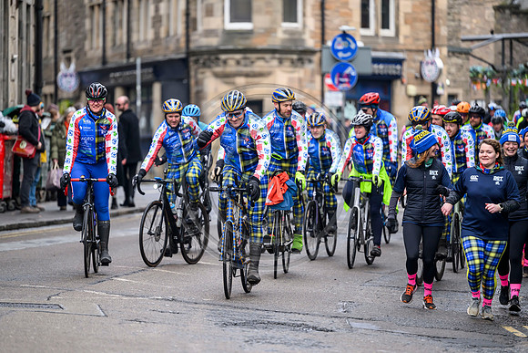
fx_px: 2640
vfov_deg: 7.6
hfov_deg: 11.4
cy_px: 176
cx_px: 264
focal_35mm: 180
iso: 1600
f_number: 2.8
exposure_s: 1/800
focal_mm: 180
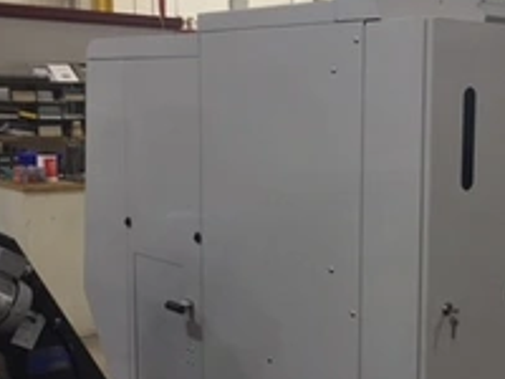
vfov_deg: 25.2
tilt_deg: -7.5
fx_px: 846
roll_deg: -1.9
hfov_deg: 32.7
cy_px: 220
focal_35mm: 58
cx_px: 369
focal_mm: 4.15
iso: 64
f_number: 2.2
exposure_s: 1/30
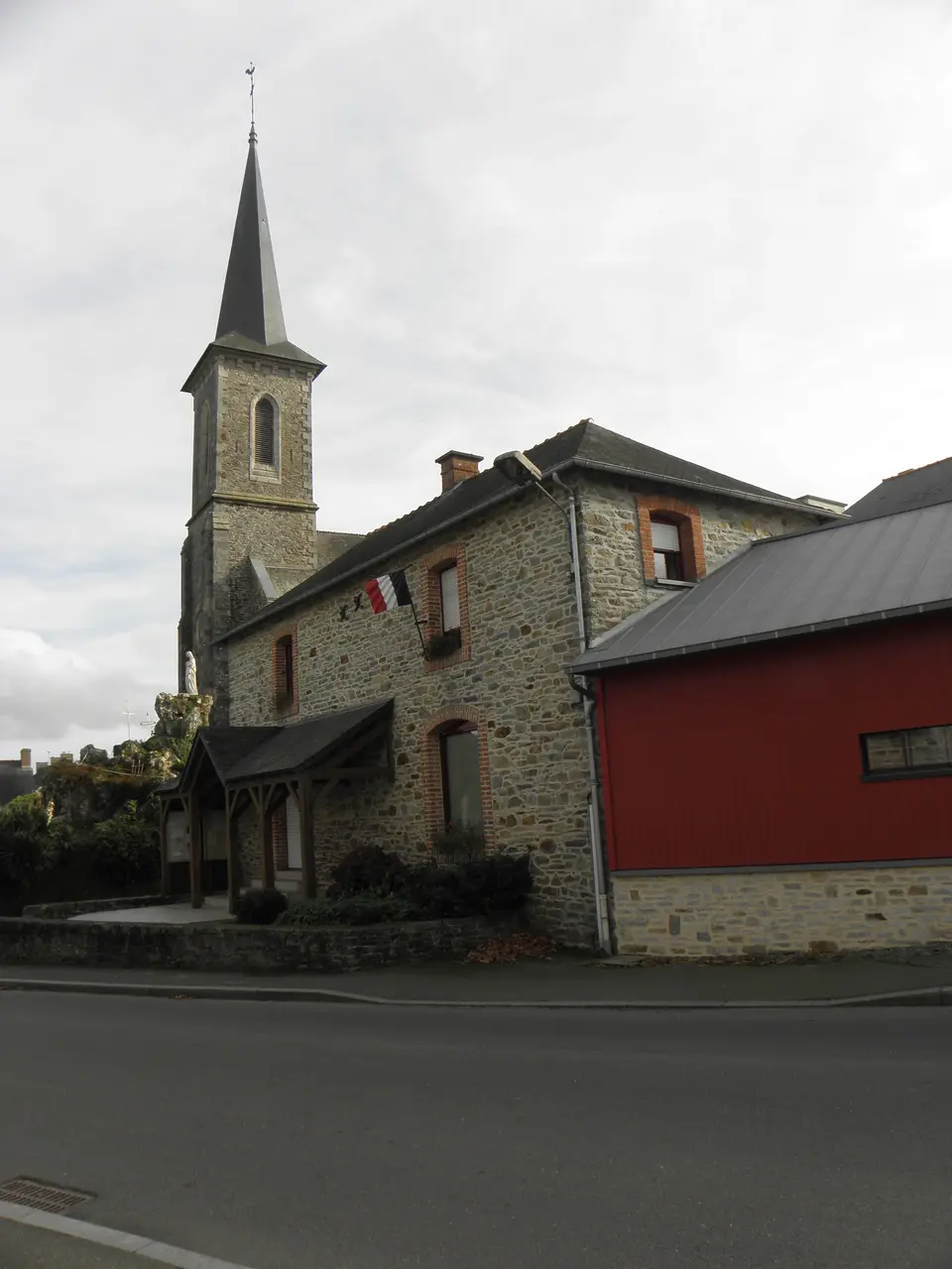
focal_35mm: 26
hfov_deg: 53.1
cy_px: 634
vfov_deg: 67.3
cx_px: 476
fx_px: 953
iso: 64
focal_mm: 4.6
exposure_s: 1/200
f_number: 5.6
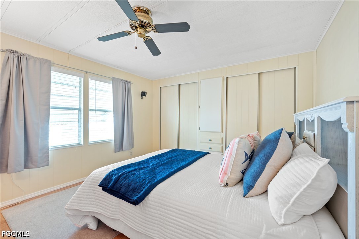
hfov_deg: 100.4
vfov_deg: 77.2
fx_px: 149
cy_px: 120
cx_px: 180
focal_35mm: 15
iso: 100
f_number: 8
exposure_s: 1.6
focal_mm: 15
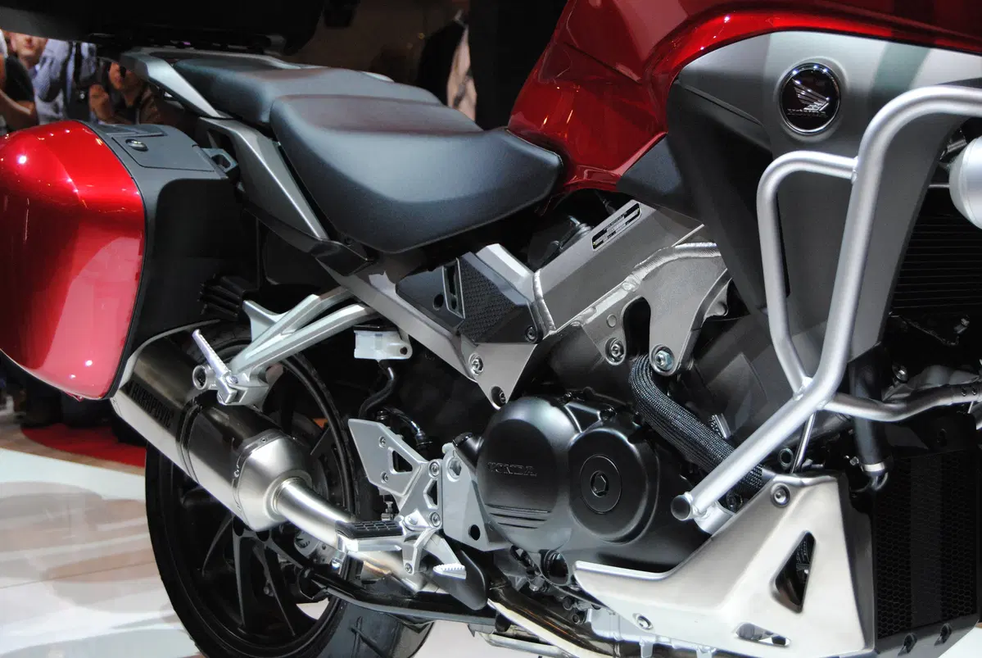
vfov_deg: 20.2
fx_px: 1844
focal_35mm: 68
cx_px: 491
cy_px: 329
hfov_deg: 29.8
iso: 800
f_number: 5.3
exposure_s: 1/200
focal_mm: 45
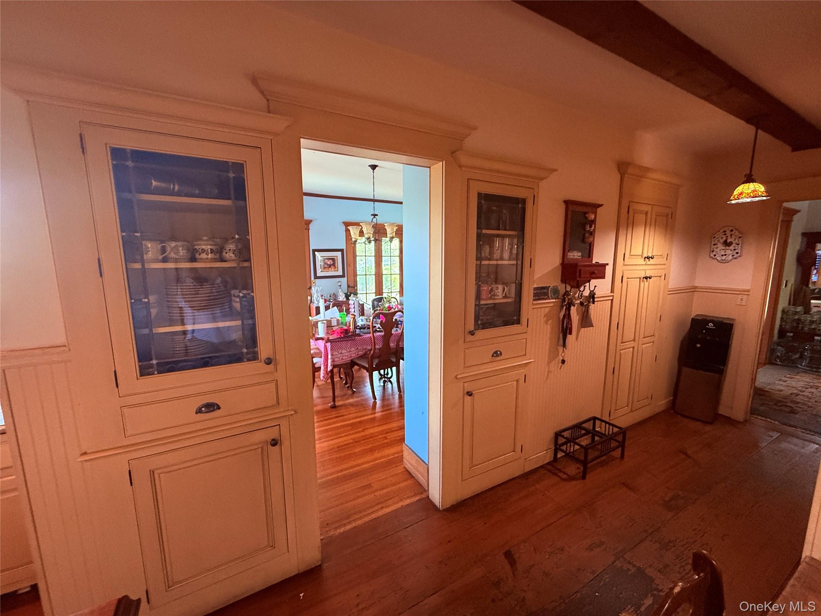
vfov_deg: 85.7
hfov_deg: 102.1
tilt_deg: -7.2
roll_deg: +0.1
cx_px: 410
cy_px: 308
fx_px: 332
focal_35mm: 14
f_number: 2.2
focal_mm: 2.22
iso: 500
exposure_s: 1/60
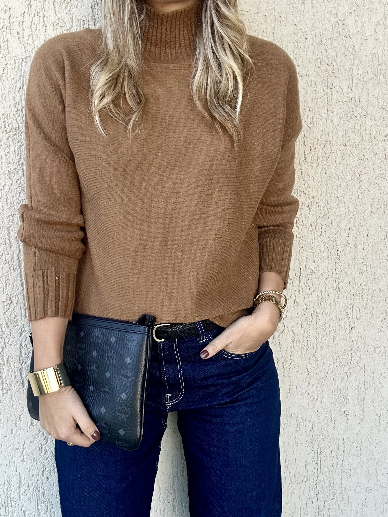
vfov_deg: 60.0
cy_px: 258
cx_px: 194
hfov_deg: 46.8
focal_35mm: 30
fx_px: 448
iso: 40
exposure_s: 1/121
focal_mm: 2.69
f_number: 1.9
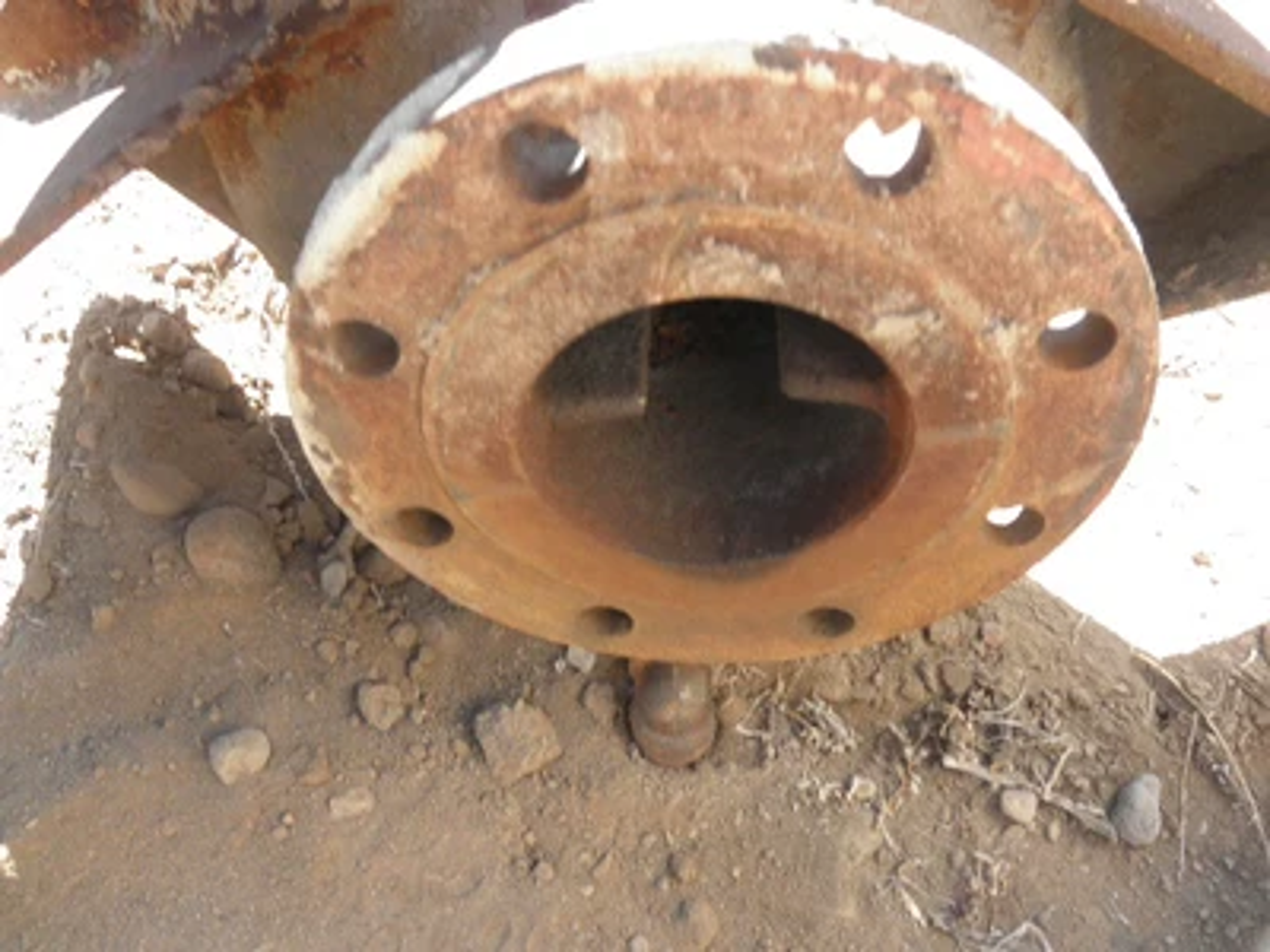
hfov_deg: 63.4
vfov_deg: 49.7
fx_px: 1027
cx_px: 635
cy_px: 476
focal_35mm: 28
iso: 64
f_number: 3
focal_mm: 5
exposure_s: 1/80
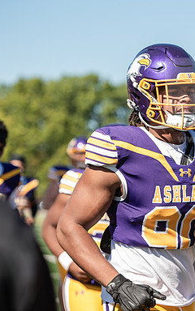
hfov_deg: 8.3
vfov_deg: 13.3
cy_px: 156
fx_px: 1335
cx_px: 141
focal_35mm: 157
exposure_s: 1/800
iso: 125
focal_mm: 102
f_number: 3.5
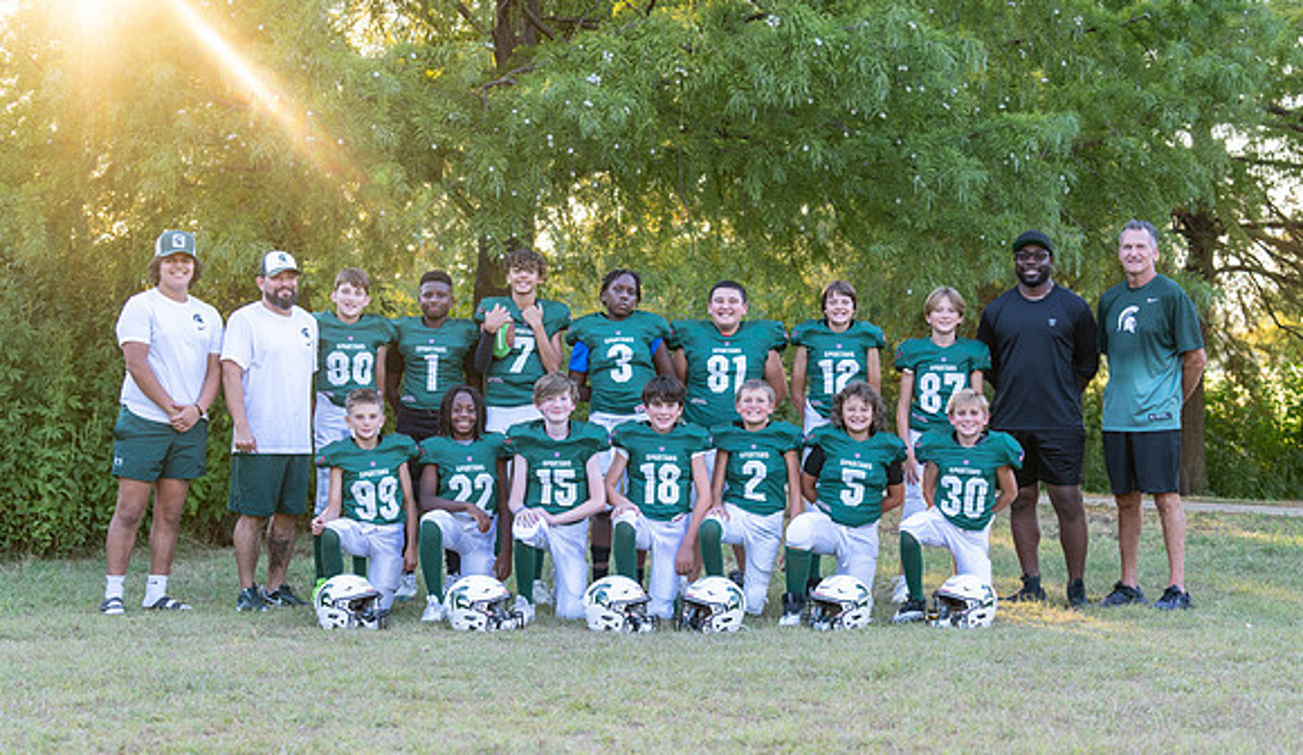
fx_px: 2628
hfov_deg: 27.8
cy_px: 451
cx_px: 676
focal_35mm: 76
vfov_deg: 16.3
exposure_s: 1/320
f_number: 4
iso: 640
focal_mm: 70
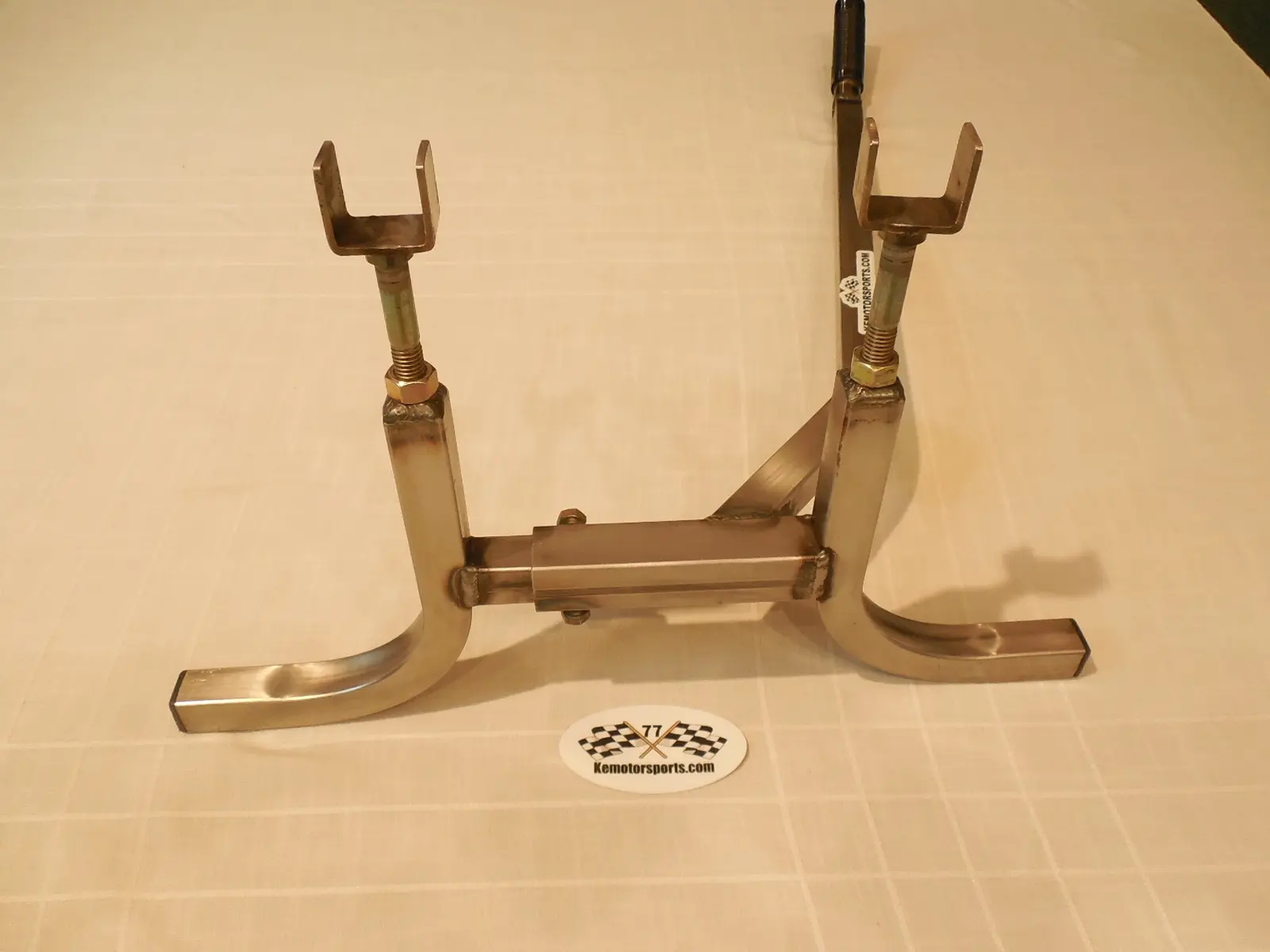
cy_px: 476
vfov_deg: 54.9
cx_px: 635
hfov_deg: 69.4
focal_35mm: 25
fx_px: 917
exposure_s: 1/30
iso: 320
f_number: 3.3
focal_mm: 4.5
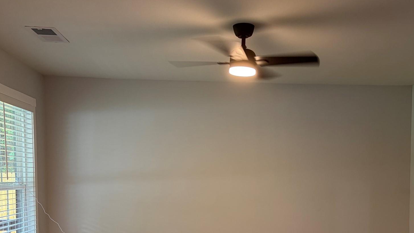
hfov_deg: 50.1
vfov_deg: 28.6
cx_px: 251
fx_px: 439
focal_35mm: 40
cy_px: 208
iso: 125
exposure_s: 1/60
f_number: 1.6
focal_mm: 5.96
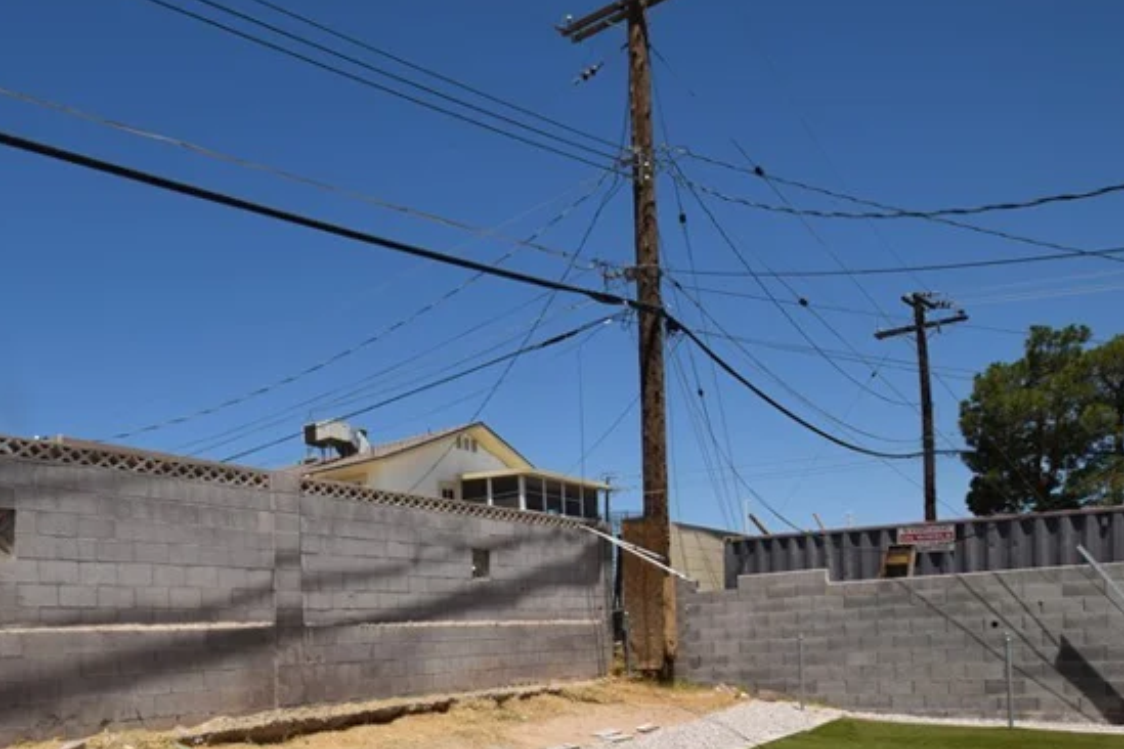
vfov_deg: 43.0
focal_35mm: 28
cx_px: 235
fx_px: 874
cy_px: 656
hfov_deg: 60.5
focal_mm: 10
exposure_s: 1/200
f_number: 11
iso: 100
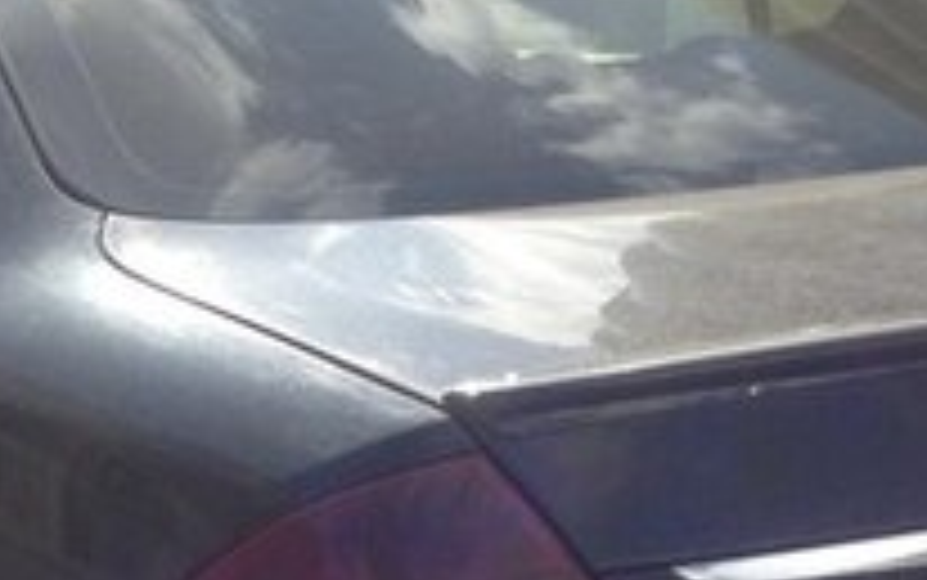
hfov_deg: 17.6
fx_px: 2831
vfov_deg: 11.4
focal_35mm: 112
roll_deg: +3.3
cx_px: -225
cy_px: 767
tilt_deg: -22.5
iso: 50
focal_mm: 4.12
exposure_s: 1/821
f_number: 2.4
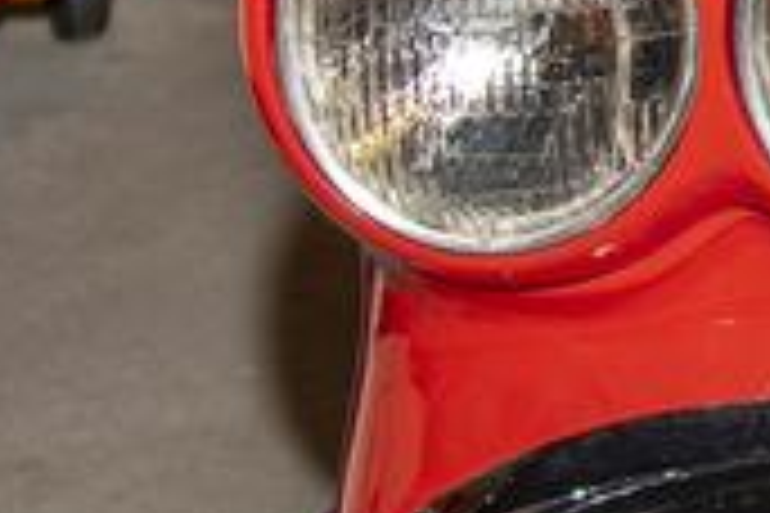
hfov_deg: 6.8
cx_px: 2643
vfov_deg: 5.3
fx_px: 5539
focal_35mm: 259
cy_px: -140
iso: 250
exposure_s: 1/60
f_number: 5
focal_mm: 31
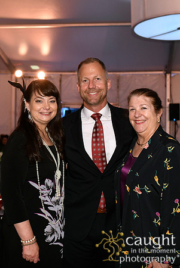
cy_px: 134
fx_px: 232
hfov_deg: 42.4
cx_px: 90
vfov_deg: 60.2
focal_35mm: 31
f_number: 3.2
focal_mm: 31
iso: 1600
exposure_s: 1/100
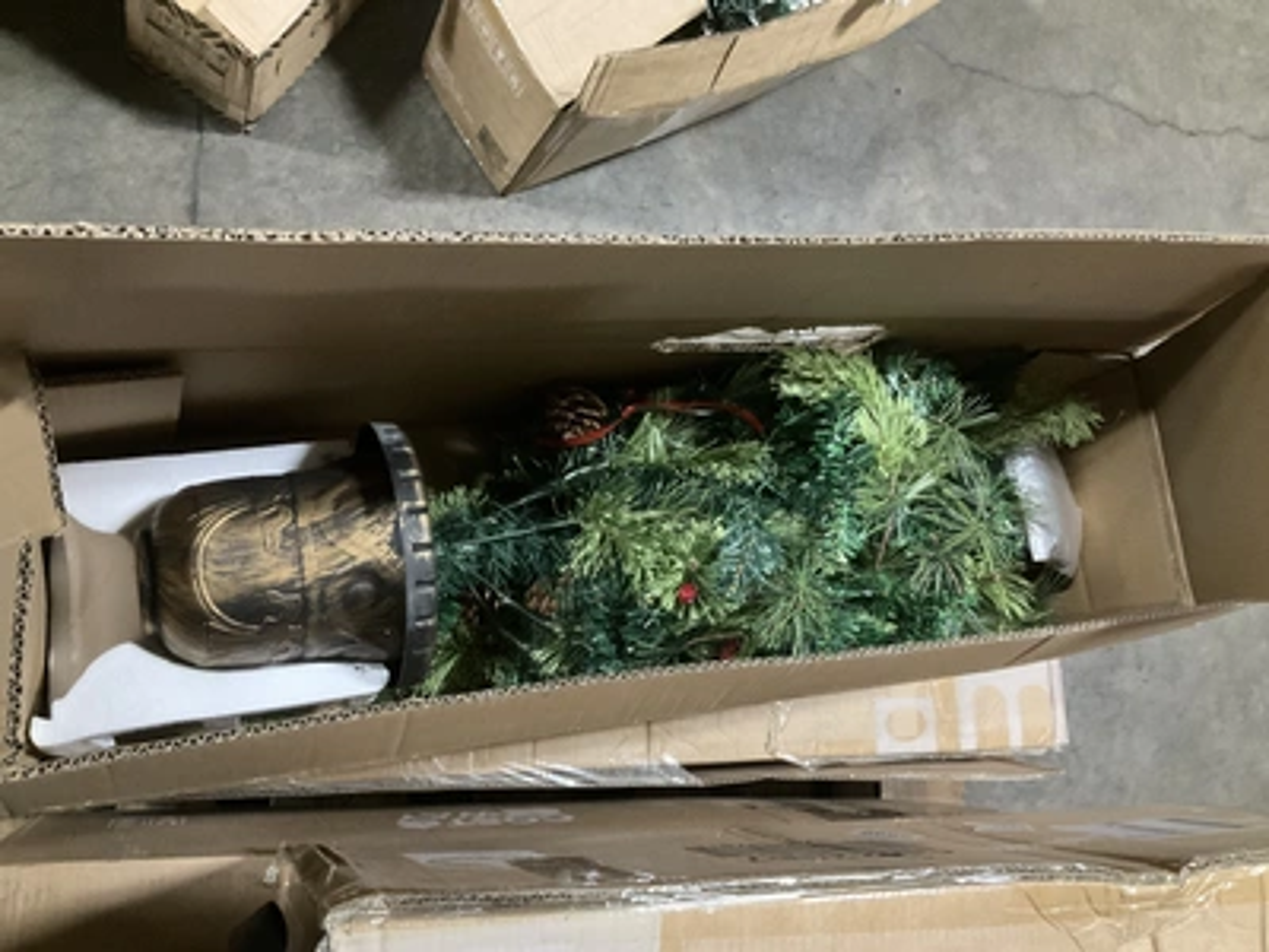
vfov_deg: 48.2
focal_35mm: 29
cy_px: 476
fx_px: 1063
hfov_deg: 61.7
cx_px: 634
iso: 500
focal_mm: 3
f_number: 1.8
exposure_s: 1/30
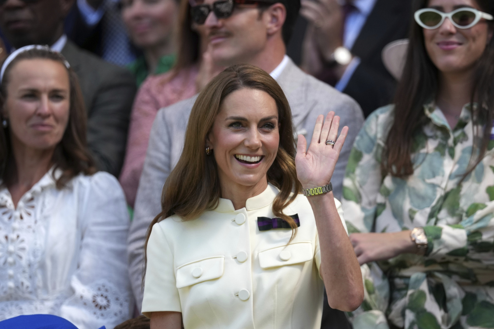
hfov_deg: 2.3
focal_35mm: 900
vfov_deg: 1.5
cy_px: 164
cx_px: 247
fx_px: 12349
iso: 640
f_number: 4
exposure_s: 1/1600
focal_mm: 600
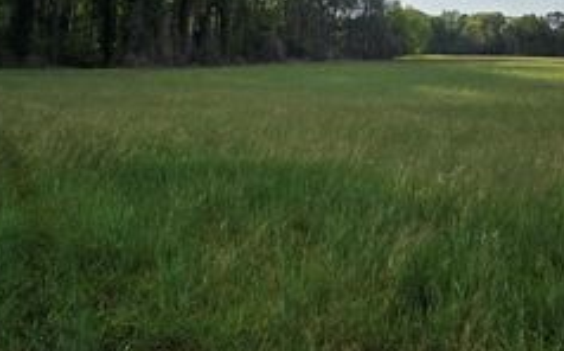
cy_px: 6
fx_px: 445
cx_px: 367
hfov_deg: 63.4
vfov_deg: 38.5
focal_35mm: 29
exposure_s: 1/2897
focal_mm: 2.2
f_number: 2.2
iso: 50
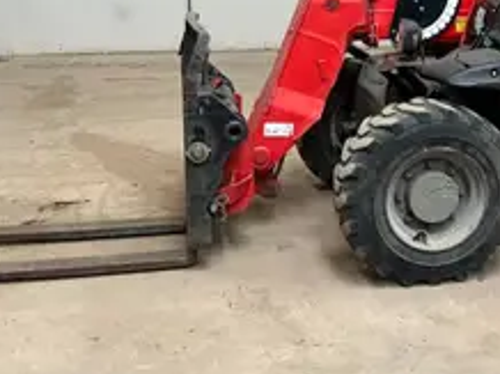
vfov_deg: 22.8
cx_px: 431
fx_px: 923
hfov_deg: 29.3
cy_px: 133
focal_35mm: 64
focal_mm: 3
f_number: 1.8
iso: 100
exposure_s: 1/60
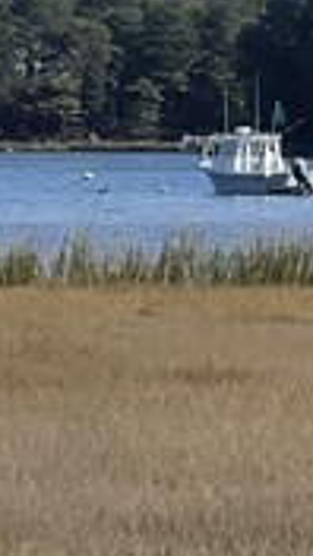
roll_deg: -0.2
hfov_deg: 3.0
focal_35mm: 406
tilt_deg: +1.4
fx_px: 5990
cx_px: 771
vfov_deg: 5.3
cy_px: 25
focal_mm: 7.5
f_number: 2.2
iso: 20
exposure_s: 1/1698
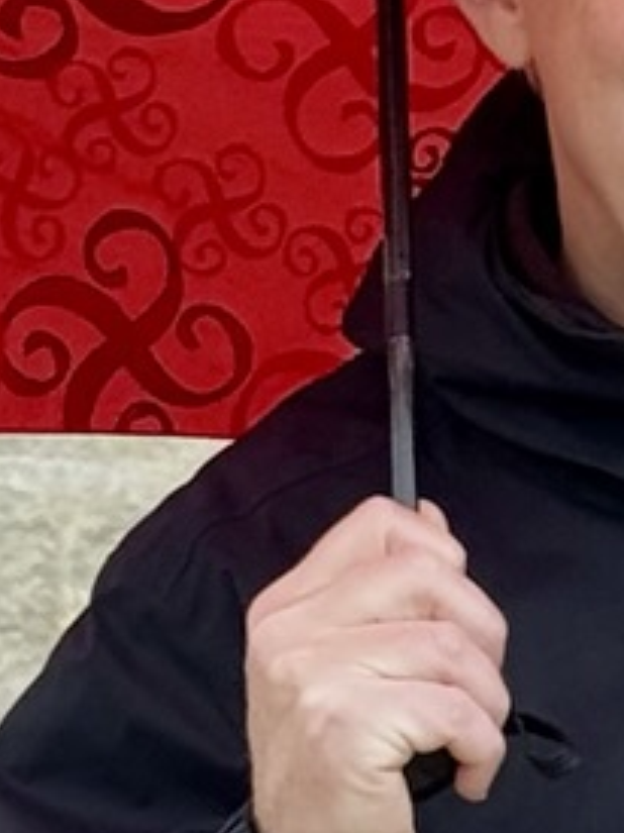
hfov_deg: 4.3
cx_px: 445
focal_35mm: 349
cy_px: 442
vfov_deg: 5.7
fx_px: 8395
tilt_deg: +1.0
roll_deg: -0.3
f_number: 1.78
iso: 64
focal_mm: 6.76
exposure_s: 1/627
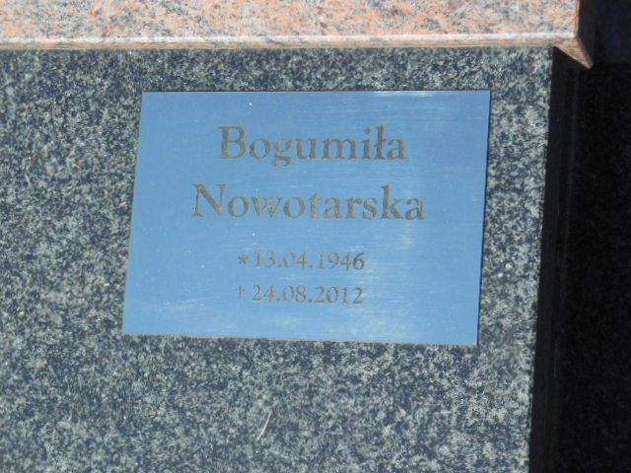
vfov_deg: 15.1
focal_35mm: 98
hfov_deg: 20.0
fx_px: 1786
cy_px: 236
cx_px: 316
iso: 125
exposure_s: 1/640
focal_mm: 17.5
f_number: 4.7
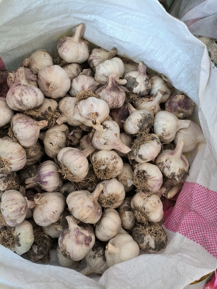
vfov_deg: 73.9
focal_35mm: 23
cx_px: 108
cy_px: 144
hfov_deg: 58.9
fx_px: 192
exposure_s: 1/50
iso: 370
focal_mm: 4.69
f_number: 1.79
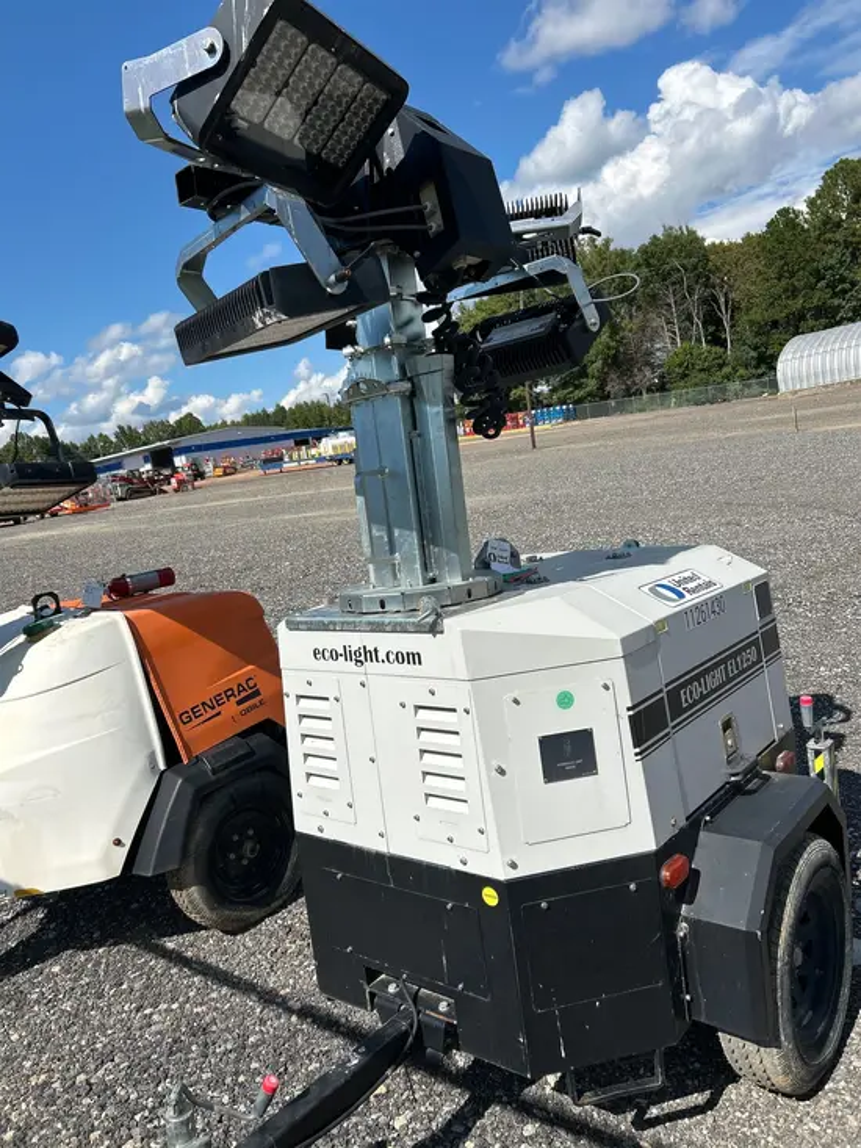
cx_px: 430
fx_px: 862
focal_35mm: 26
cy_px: 574
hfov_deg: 53.1
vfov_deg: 67.3
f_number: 1.5
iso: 50
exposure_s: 1/6579
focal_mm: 5.7
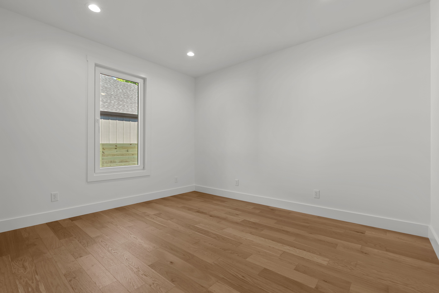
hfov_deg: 96.7
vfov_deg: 73.8
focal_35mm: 16
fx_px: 195
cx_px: 220
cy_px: 146
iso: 100
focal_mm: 16
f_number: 8
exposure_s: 1/4
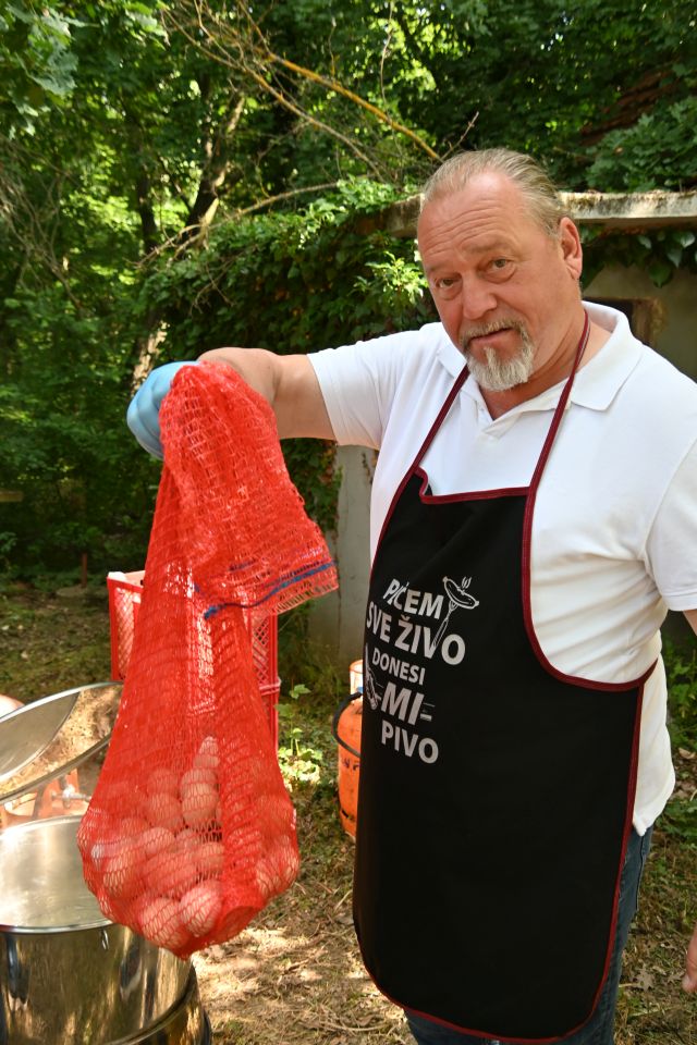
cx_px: 348
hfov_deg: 36.9
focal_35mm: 36
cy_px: 522
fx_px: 1045
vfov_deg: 53.1
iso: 200
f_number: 5
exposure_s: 1/125
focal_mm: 24
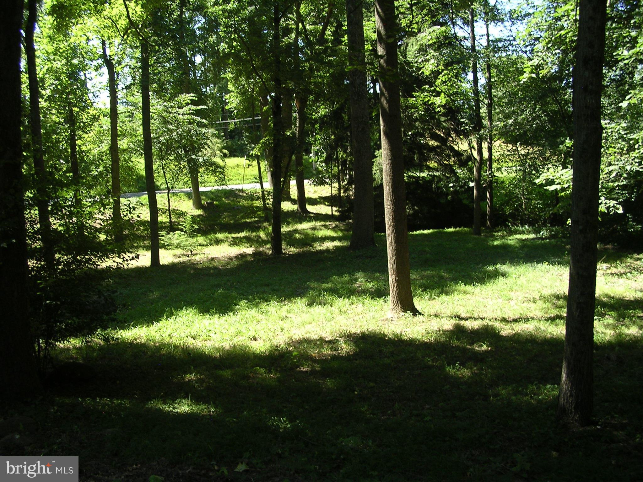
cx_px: 322
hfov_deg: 49.0
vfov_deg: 37.7
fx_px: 706
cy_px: 241
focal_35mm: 38
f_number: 2.8
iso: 100
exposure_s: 1/148
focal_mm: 5.8
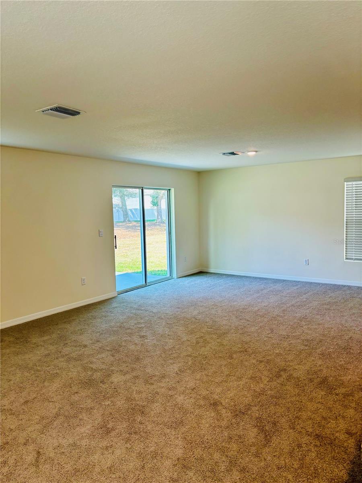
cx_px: 181
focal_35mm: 26
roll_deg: +0.7
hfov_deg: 53.1
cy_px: 242
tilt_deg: -3.3
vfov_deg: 67.3
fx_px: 363
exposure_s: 1/120
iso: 80
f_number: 1.6
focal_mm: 5.96
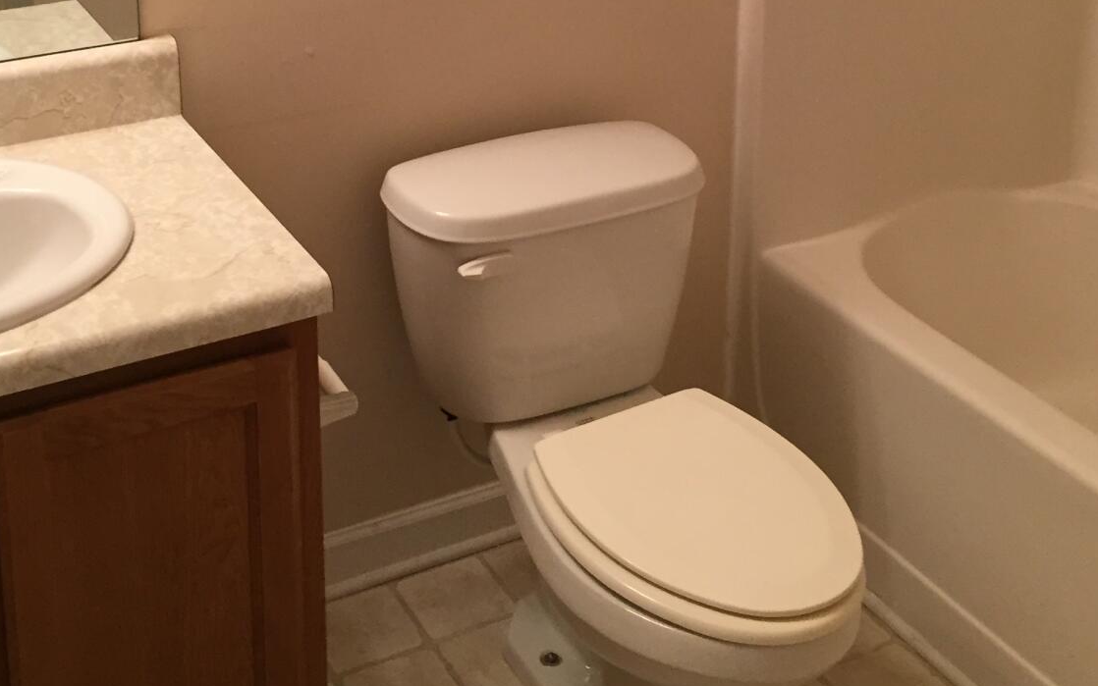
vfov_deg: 22.2
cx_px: 496
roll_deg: +0.4
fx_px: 1646
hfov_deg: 36.9
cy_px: -79
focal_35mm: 55
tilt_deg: -13.3
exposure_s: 1/30
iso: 125
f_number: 2.2
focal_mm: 4.15
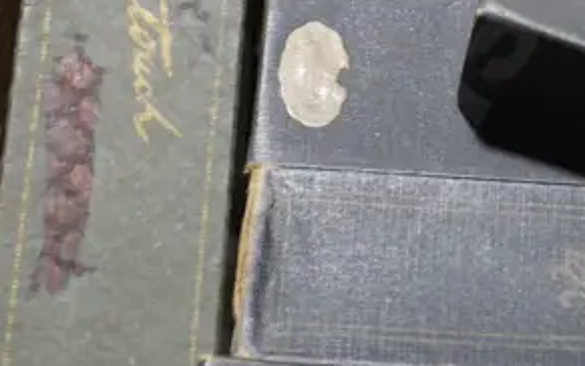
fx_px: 1786
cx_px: 615
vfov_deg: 11.3
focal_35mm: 112
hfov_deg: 18.0
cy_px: -137
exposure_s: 1/60
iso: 320
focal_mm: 15
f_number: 3.6
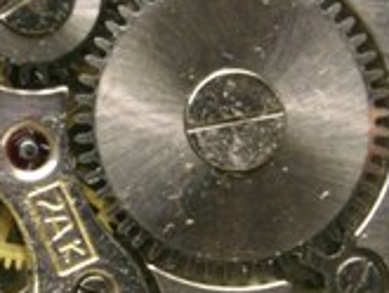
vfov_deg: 10.3
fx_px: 1619
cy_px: 146
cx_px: 28
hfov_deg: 13.6
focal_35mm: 144
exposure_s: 1/2.6
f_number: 7
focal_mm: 11.1
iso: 200
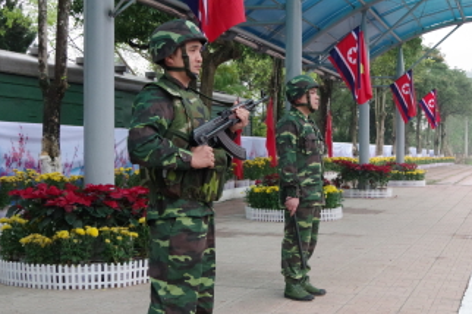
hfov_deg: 37.0
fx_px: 694
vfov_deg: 25.5
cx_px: 330
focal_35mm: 53
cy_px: 167
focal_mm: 21
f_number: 4.5
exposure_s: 1/1600
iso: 3200
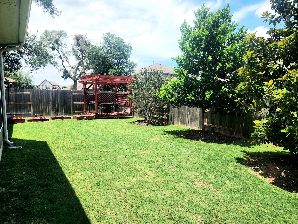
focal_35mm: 23
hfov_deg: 73.9
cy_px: 112
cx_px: 149
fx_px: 198
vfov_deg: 58.9
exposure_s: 1/1429
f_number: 1.8
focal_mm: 5.4
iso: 20
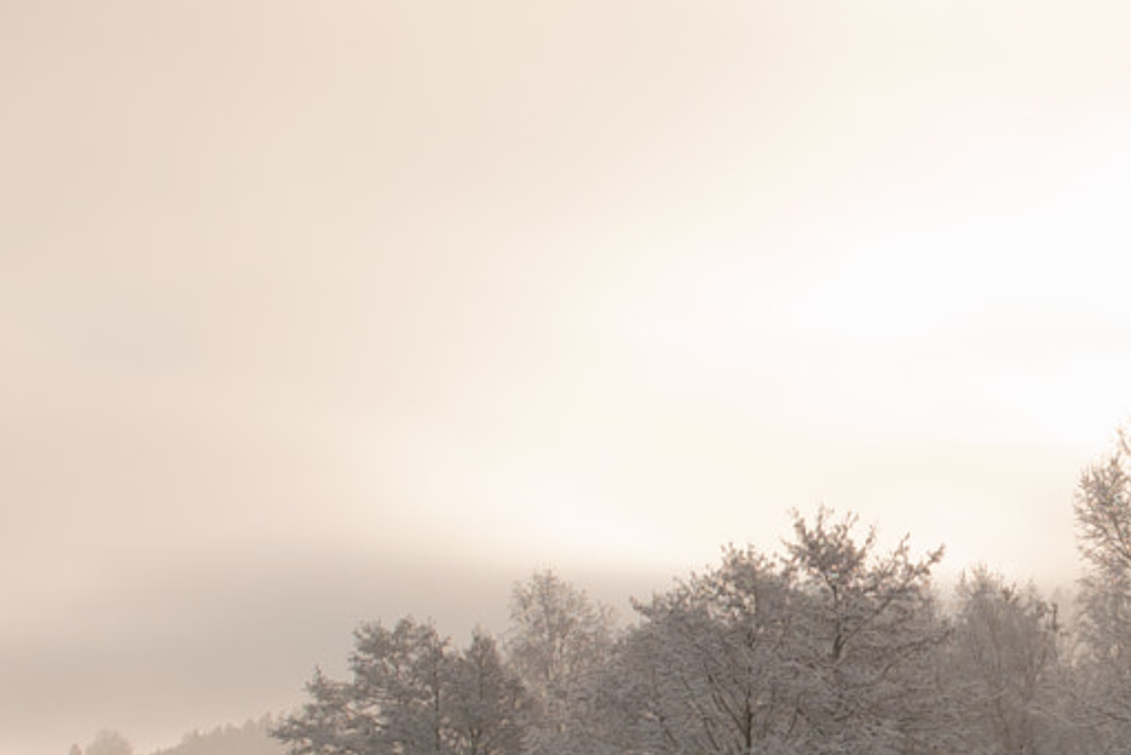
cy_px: 401
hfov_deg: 14.2
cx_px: 772
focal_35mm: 144
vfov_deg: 9.5
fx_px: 4525
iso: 200
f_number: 11
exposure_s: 8
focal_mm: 24
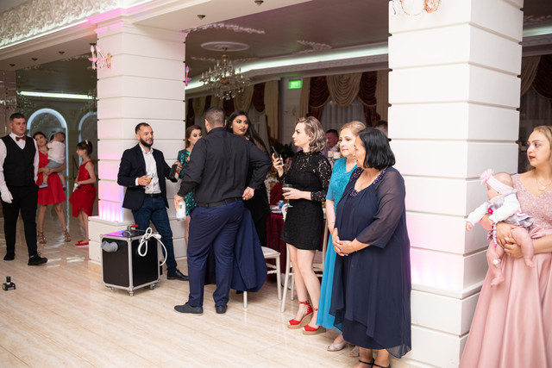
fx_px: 537
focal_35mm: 35
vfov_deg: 37.9
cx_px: 276
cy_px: 184
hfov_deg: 54.4
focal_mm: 23
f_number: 1.8
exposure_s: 1/125
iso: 500
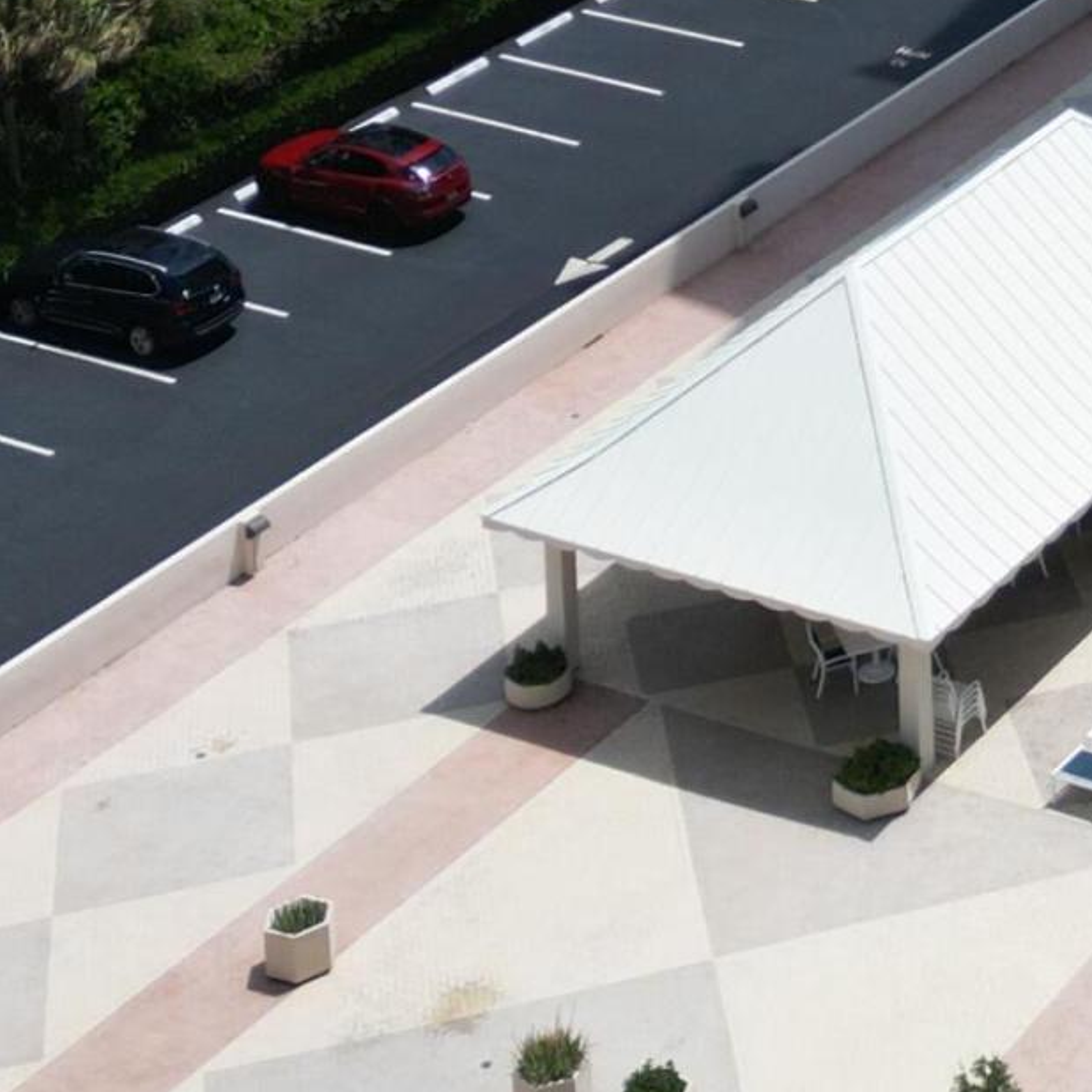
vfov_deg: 15.6
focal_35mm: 99
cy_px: -719
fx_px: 3533
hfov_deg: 16.4
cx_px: 1499
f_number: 1.7
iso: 140
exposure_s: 1/5000
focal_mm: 6.72
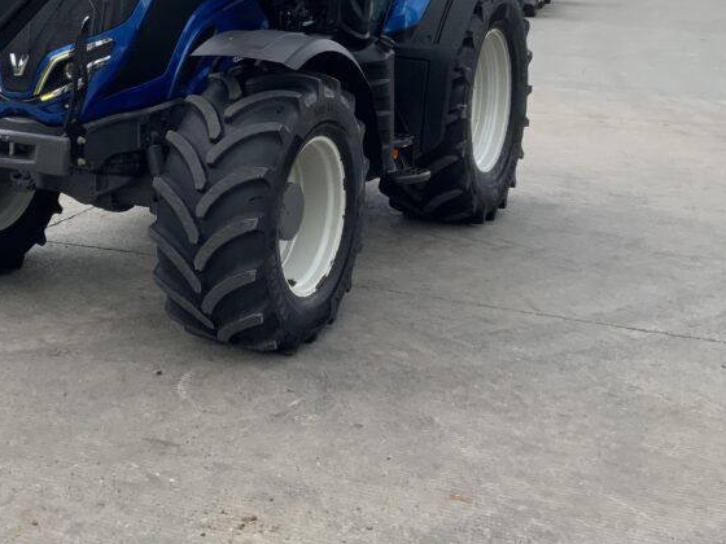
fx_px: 1112
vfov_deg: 26.6
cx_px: 202
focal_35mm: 53
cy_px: 61
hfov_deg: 35.5
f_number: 1.8
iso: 16
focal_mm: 3
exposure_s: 1/1626
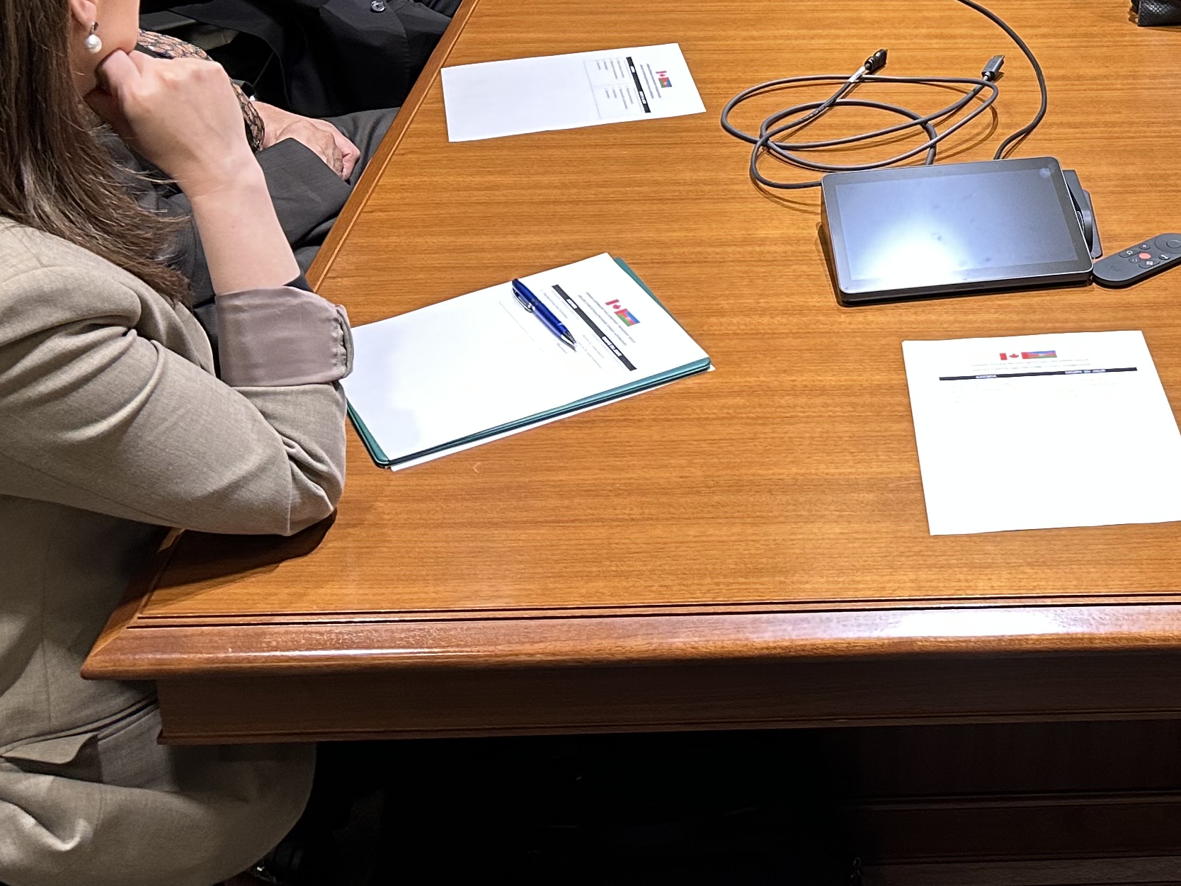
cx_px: 989
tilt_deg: -16.0
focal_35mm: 58
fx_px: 1979
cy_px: -162
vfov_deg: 23.2
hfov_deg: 32.1
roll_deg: -0.9
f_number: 1.78
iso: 200
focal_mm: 6.86
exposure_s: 1/60
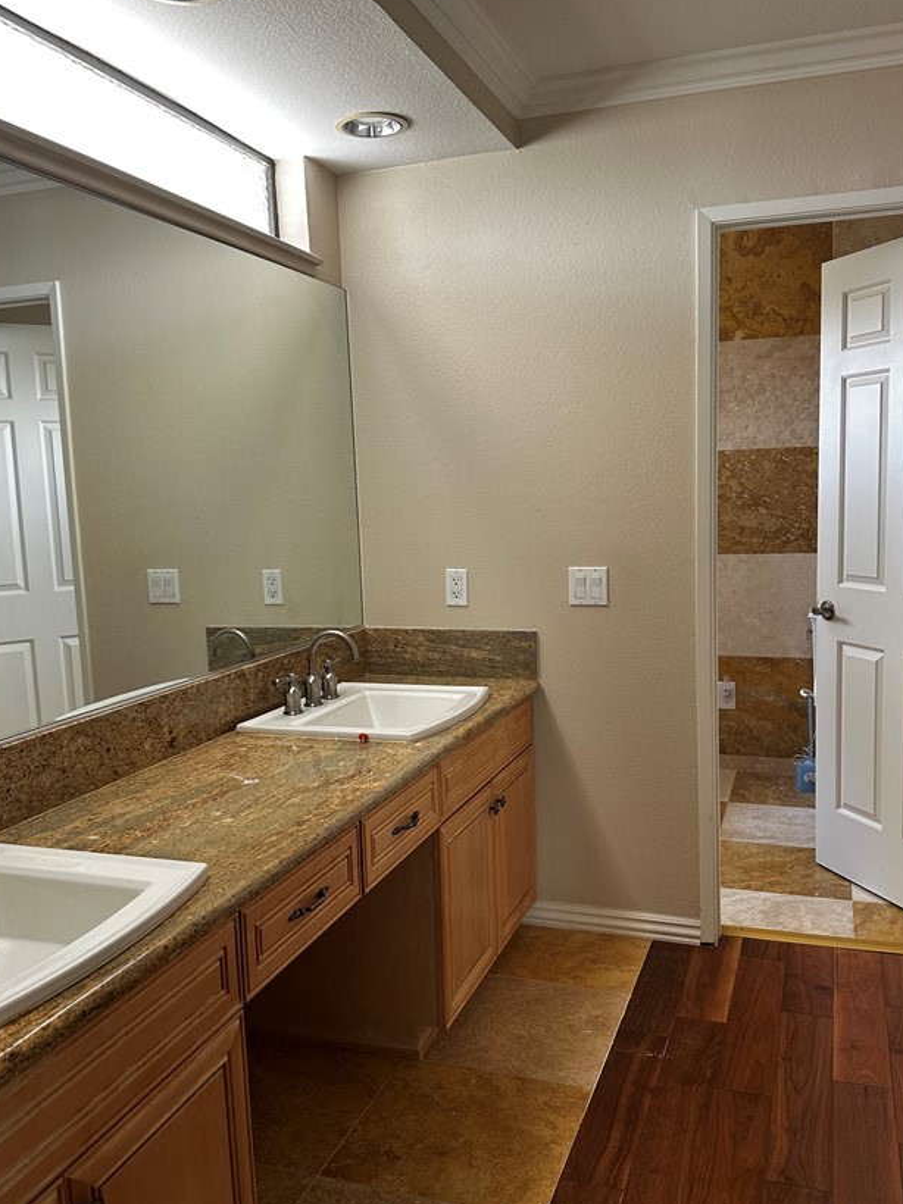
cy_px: 613
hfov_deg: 46.8
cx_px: 477
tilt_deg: -7.2
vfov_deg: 60.0
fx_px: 1044
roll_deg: +0.7
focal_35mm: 30
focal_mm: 6.86
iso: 125
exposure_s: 1/121
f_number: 1.78
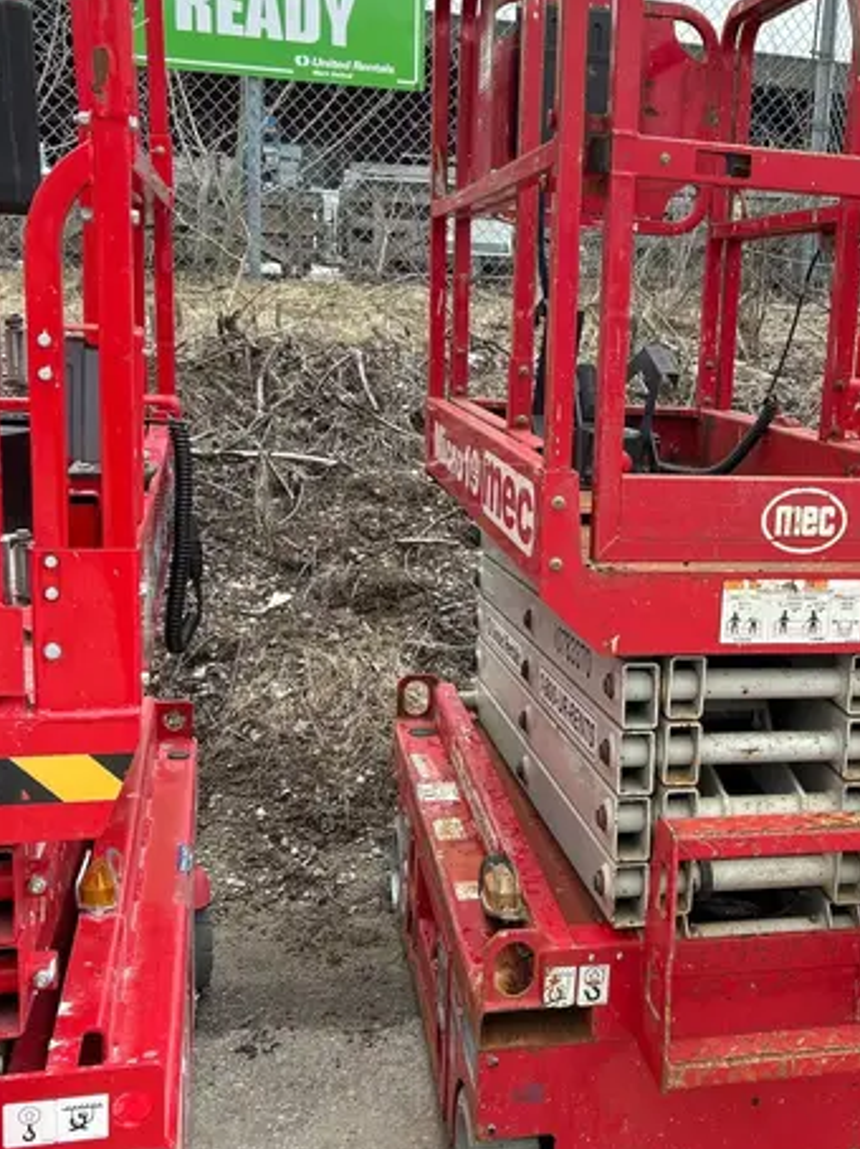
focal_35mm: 42
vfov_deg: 44.8
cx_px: 668
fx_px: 1393
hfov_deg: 33.5
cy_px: 573
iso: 50
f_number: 1.5
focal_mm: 5.7
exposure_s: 1/448
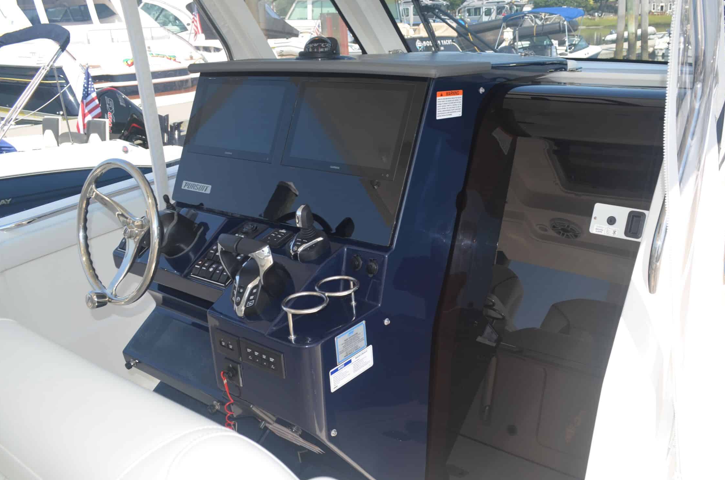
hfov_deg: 60.3
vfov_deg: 42.1
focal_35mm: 31
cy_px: 259
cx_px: 389
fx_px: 623
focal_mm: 18
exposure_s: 1/200
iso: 100
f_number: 7.1
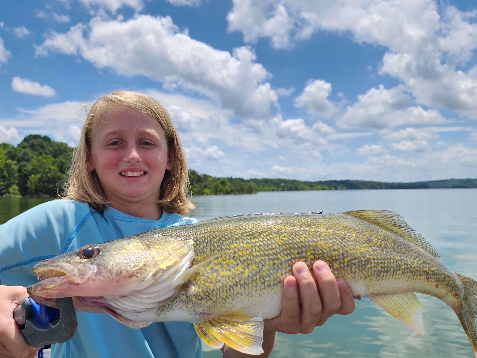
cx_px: 210
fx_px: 427
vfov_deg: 45.3
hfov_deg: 58.2
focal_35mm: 31
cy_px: 202
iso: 12
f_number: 1.8
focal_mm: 6.4
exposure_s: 1/1111
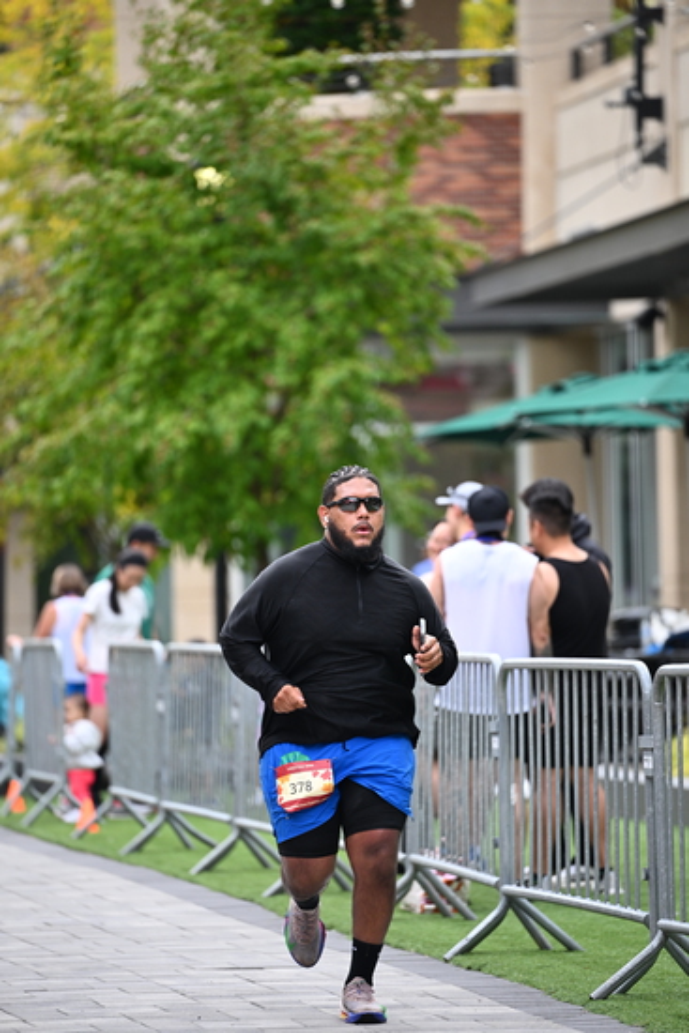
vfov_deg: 10.3
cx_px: 344
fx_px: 5738
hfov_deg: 6.9
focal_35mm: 200
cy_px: 516
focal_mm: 200
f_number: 2.8
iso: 640
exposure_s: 1/2000
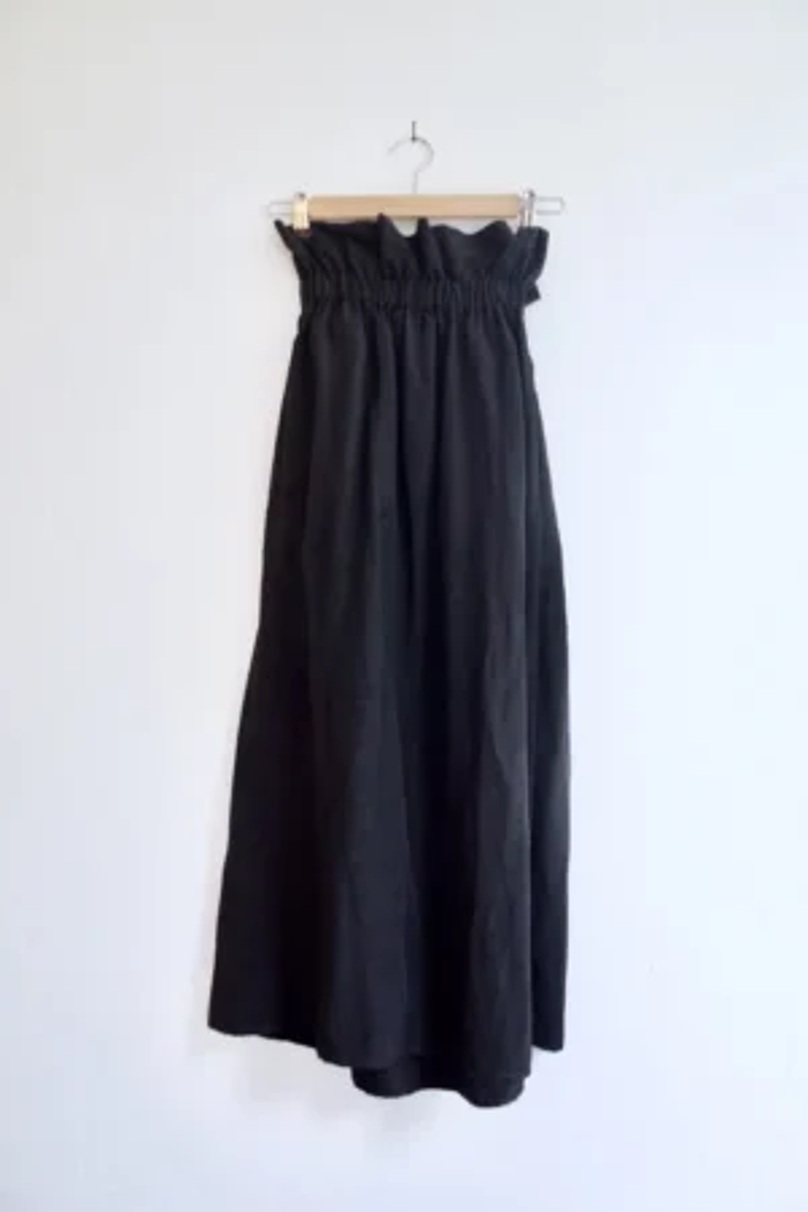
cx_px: 404
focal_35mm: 28
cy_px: 606
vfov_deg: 65.5
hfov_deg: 46.4
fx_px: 943
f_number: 2.8
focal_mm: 18.3
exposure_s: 1/40
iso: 320
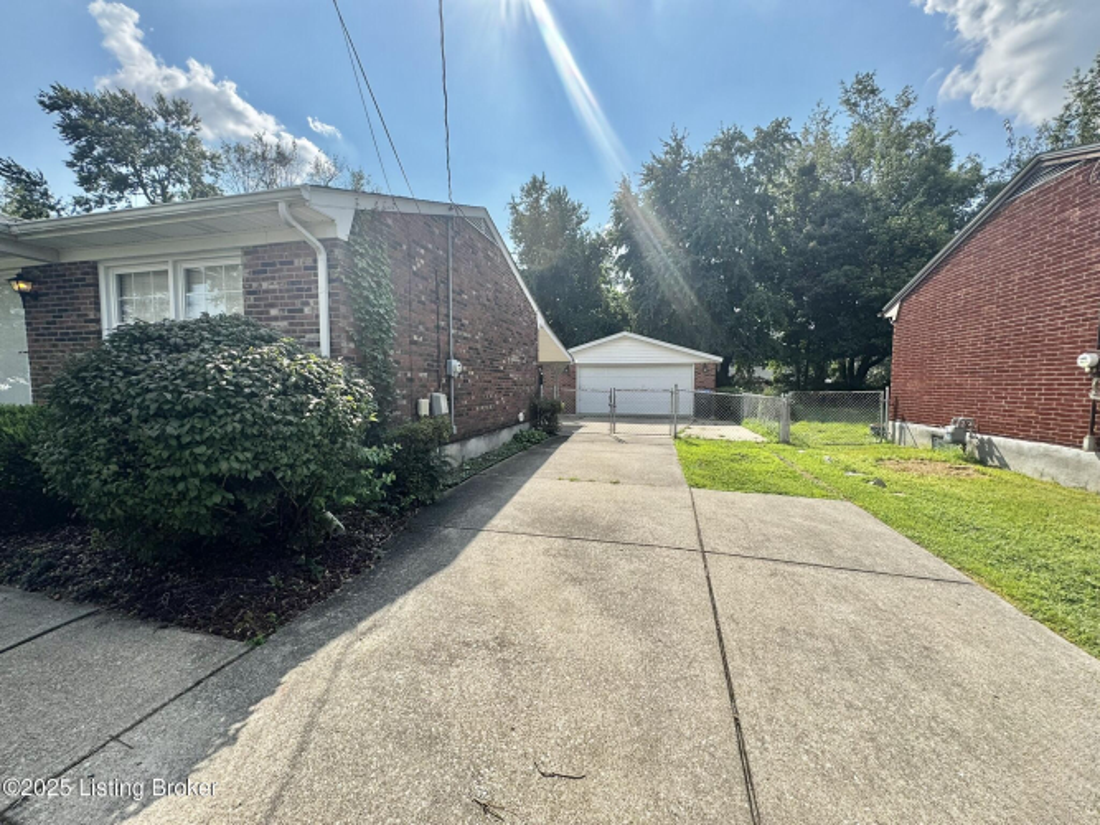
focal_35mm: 14
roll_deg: -0.3
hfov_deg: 102.1
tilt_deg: -2.9
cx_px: 550
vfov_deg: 85.7
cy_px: 412
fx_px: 445
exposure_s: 1/1370
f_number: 2.2
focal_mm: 2.22
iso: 50
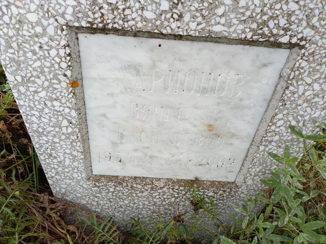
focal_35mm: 25
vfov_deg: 54.9
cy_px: 122
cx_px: 163
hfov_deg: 69.4
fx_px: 235
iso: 112
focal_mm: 4.76
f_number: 1.69
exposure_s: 1/210
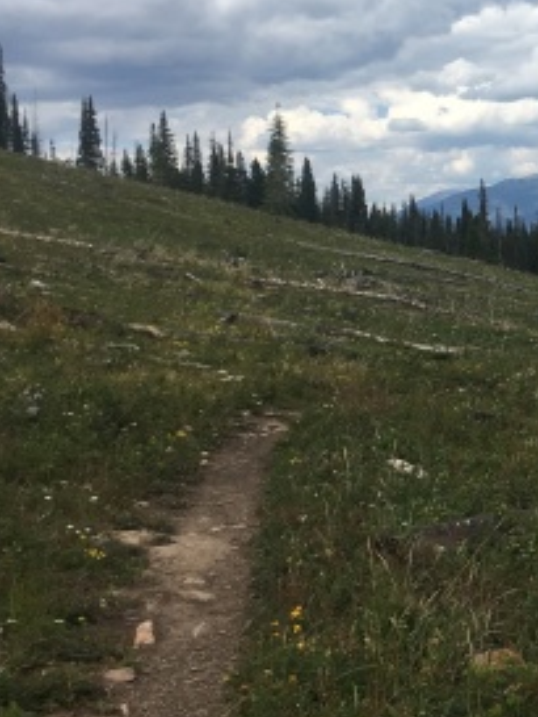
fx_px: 1408
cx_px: 735
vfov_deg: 28.4
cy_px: 263
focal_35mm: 68
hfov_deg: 19.6
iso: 25
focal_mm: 4.15
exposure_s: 1/1832
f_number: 2.2
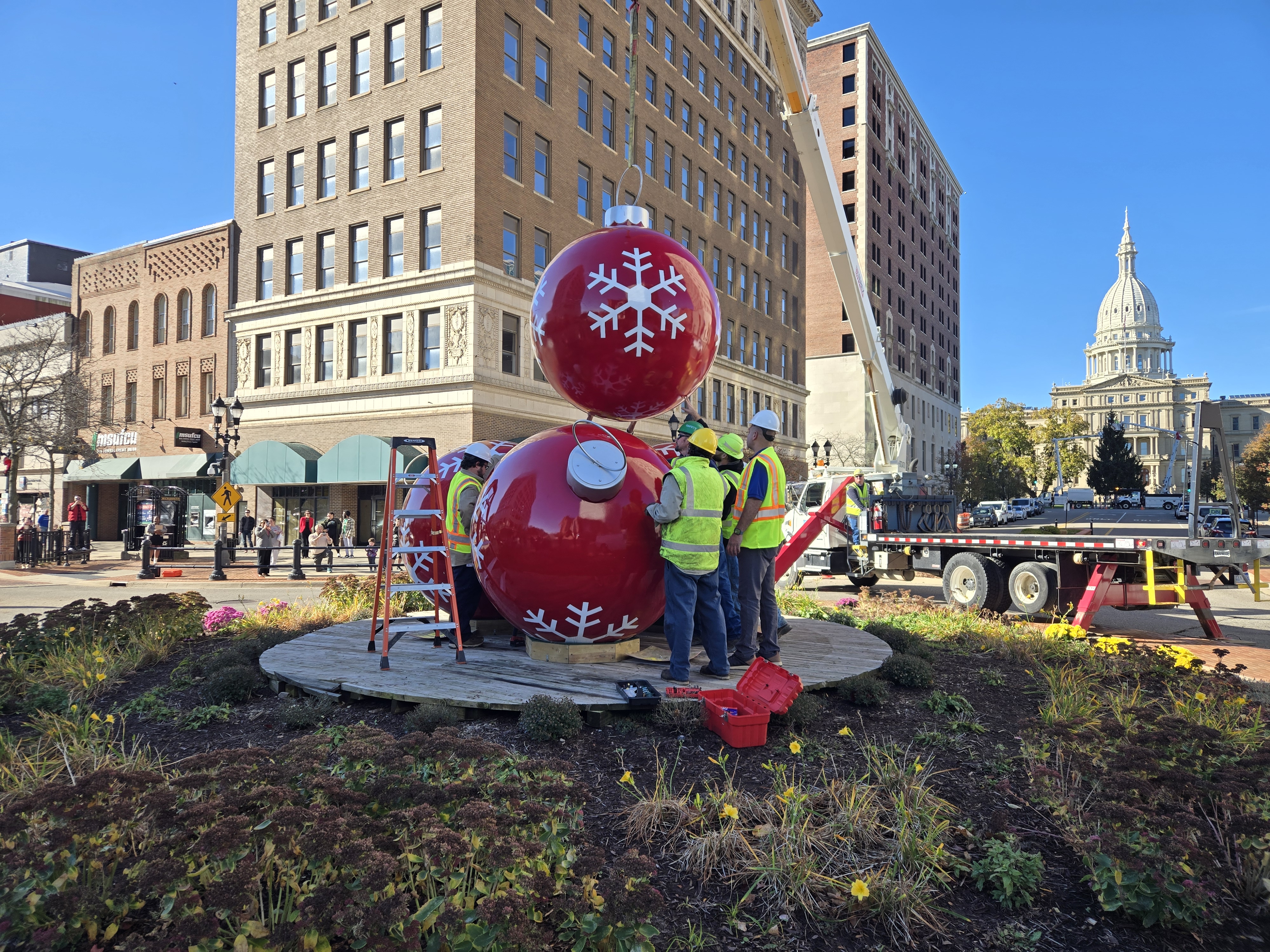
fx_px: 844
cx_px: 635
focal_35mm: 23
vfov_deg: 58.9
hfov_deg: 73.9
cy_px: 476
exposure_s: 1/843
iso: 25
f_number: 1.8
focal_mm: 5.4
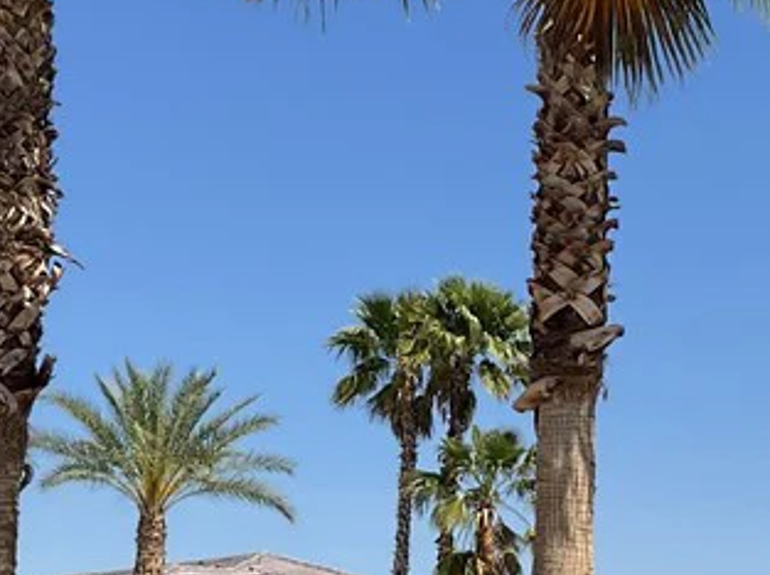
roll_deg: -0.6
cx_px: 504
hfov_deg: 20.6
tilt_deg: +6.6
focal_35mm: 95
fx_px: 2111
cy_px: 474
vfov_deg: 15.4
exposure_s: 1/2667
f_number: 1.8
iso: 16
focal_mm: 3
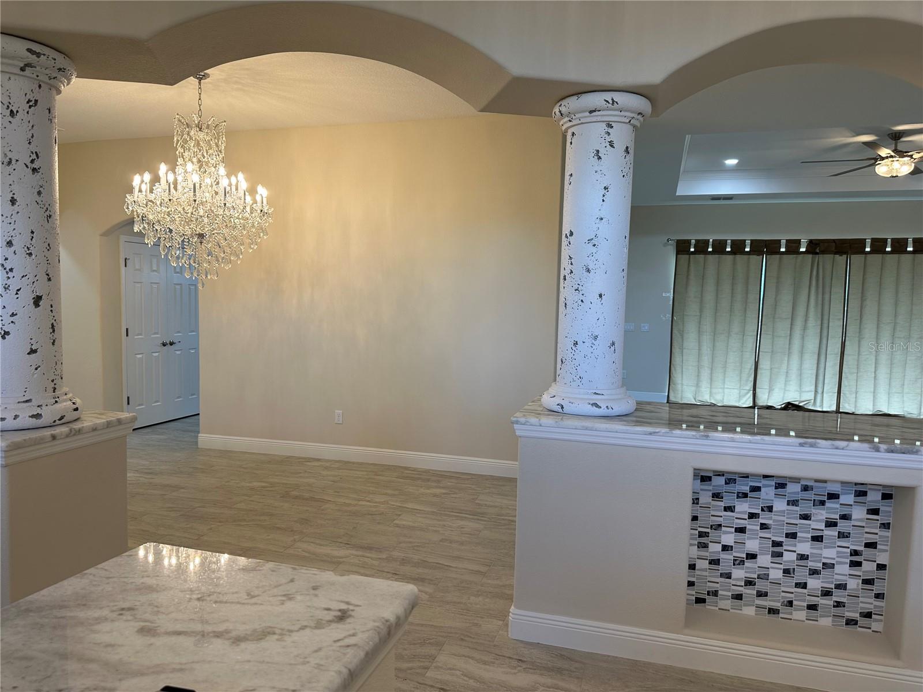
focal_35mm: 24
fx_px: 640
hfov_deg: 71.6
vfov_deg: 56.8
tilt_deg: -4.0
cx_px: 462
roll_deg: -1.5
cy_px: 346
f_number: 1.78
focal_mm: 6.86
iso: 100
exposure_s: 1/120
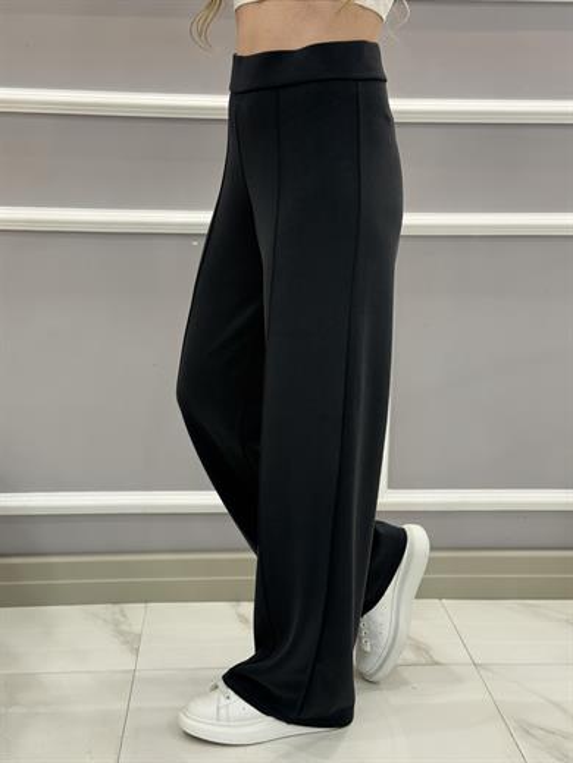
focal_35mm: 48
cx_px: 286
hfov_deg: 30.3
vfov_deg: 39.7
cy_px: 382
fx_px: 1059
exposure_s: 1/100
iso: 125
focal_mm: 6.76
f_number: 1.78
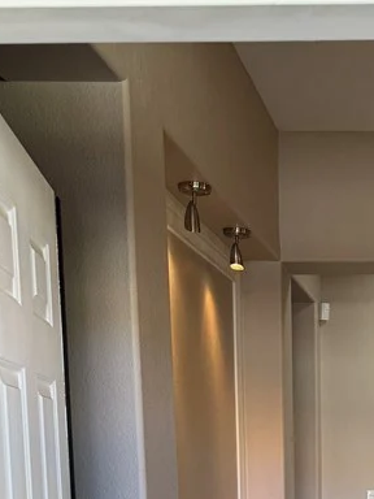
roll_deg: +0.2
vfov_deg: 26.8
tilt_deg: -8.8
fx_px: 922
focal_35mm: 64
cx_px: 418
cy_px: 598
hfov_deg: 21.7
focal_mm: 6.76
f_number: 1.78
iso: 80
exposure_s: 1/120
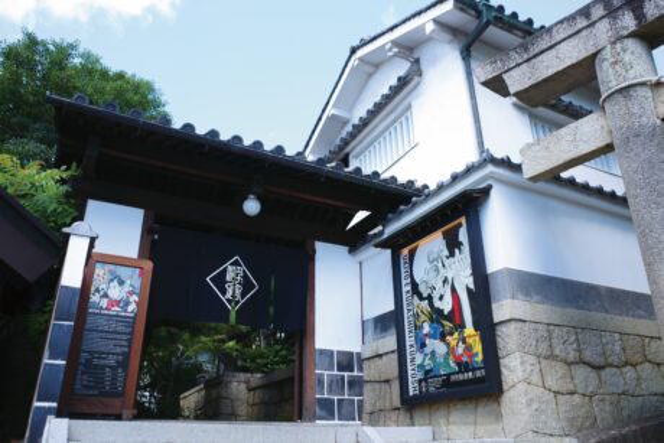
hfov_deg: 65.5
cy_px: 222
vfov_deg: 46.4
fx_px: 517
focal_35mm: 28
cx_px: 332
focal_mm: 18.3
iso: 200
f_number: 4
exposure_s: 1/400
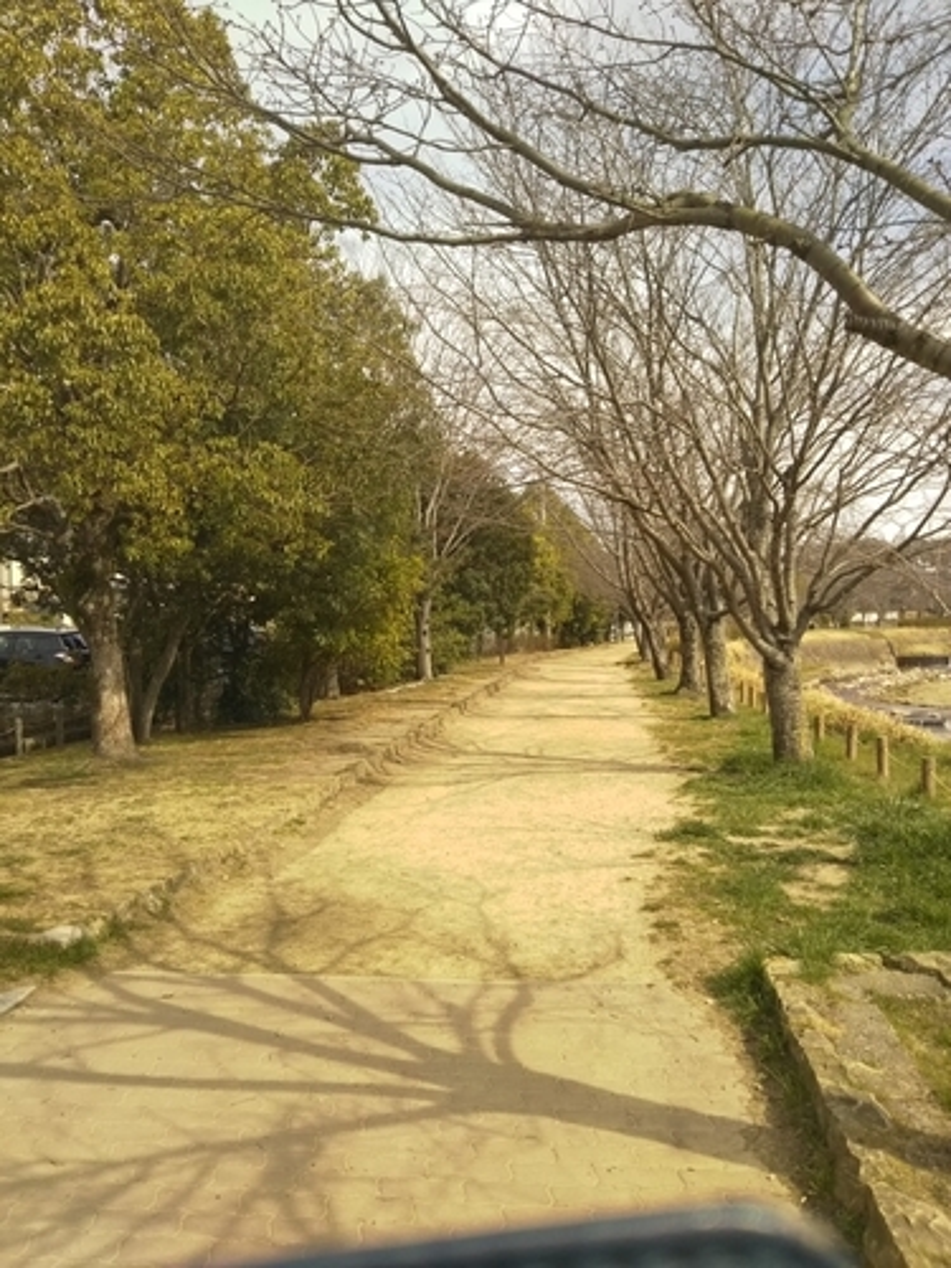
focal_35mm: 30
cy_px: 634
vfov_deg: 60.0
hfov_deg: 46.8
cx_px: 476
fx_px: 1099
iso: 40
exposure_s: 1/501
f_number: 2.2
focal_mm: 4
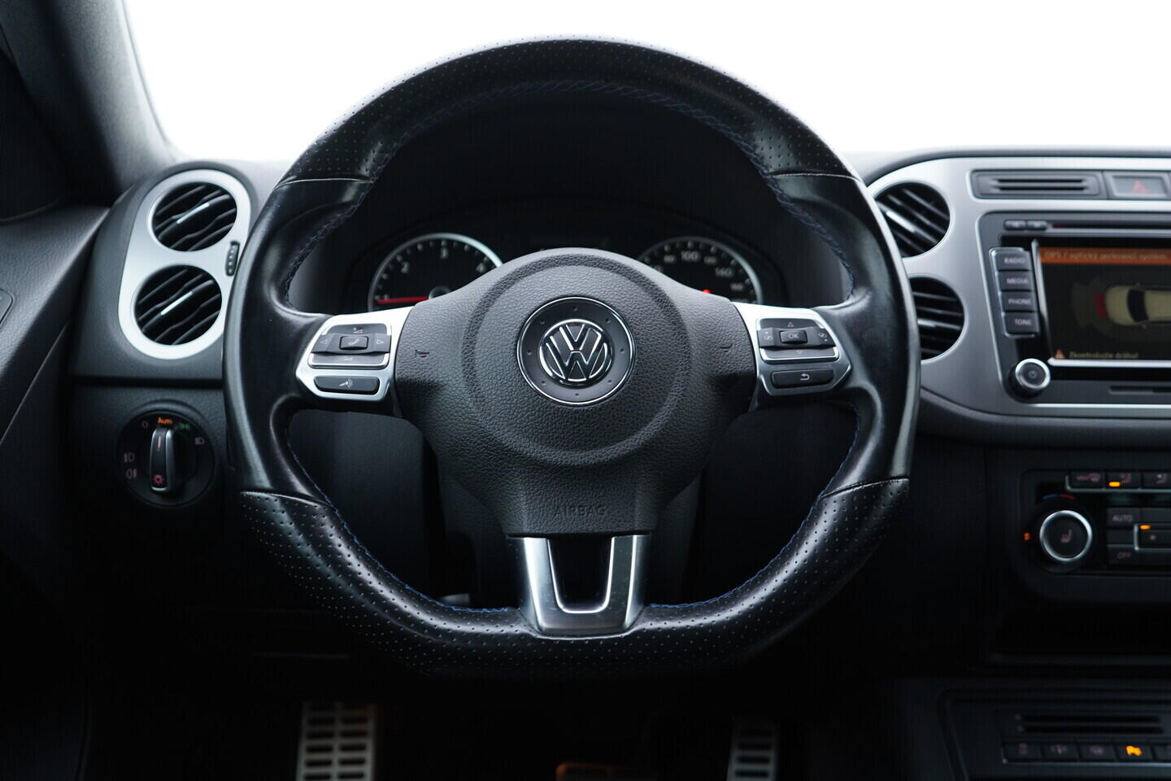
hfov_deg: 53.1
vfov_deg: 36.9
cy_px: 390
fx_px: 1171
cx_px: 586
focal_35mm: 36
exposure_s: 1/40
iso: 250
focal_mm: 24
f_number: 2.8
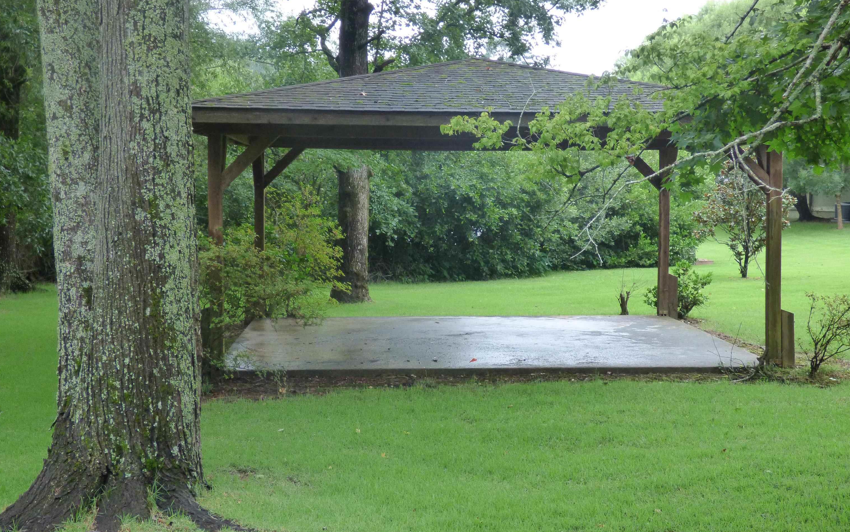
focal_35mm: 62
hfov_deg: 33.0
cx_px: 425
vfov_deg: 21.0
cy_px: 253
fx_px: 1436
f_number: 4
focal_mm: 9.92
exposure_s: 1/100
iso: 400
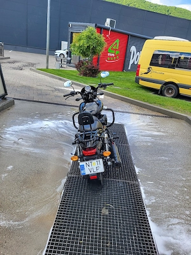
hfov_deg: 53.1
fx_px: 191
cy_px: 128
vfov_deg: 67.3
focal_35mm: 26
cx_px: 96
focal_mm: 5.4
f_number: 1.8
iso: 40
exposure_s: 1/588
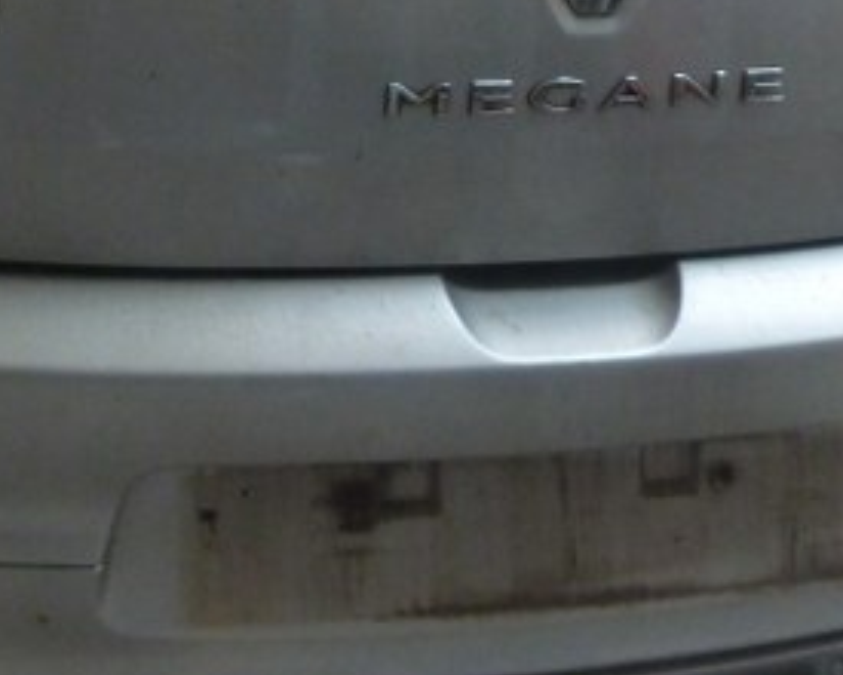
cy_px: -77
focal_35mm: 71
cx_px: 307
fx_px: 1771
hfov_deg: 26.7
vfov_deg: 20.5
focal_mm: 4.5
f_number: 2.8
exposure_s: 1/60
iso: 250
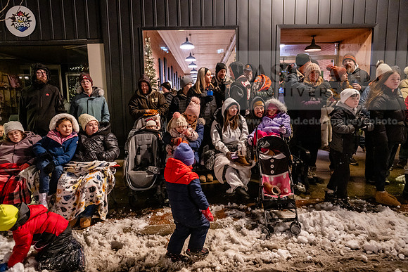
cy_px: 136
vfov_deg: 53.2
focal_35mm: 24
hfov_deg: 73.7
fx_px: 272
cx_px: 204
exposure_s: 1/160
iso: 6400
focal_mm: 24
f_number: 2.8
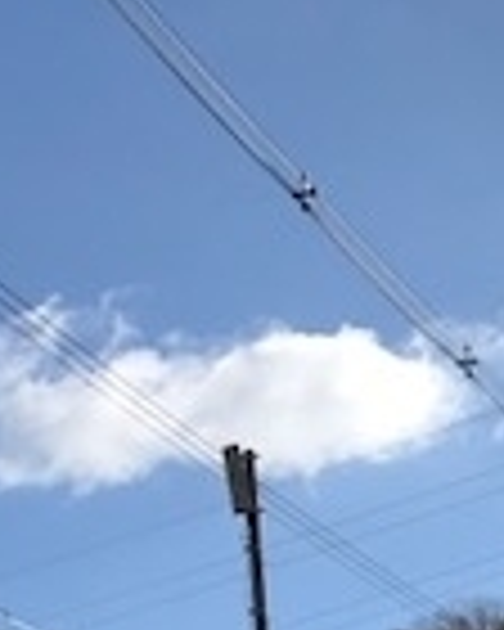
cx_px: 738
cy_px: 1251
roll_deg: +5.1
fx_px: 2331
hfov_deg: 11.8
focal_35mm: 125
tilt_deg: +1.5
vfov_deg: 13.3
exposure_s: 1/3300
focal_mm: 3.99
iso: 20
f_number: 1.8
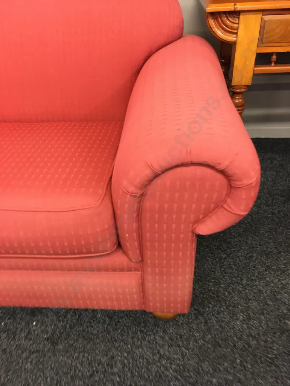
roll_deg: +1.1
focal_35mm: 29
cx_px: 145
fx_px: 324
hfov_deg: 48.2
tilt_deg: -40.4
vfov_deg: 61.7
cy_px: 193
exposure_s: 1/10
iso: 100
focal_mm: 4.15
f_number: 2.2
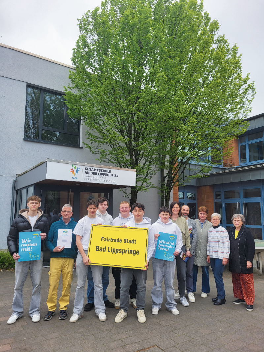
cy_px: 176
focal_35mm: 26
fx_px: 264
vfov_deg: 67.3
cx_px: 132
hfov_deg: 53.1
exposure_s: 1/892
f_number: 1.8
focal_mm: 5.4
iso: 40
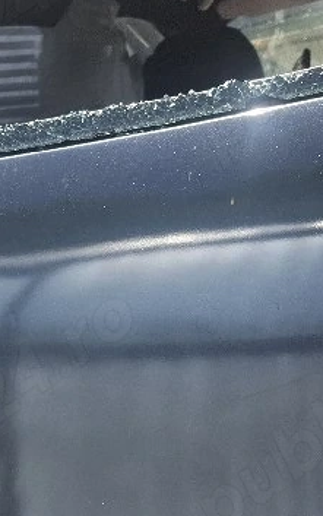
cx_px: 73
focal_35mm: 69
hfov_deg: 18.7
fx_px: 971
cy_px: 425
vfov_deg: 29.0
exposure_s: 1/435
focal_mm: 5.54
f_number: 1.8
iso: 50
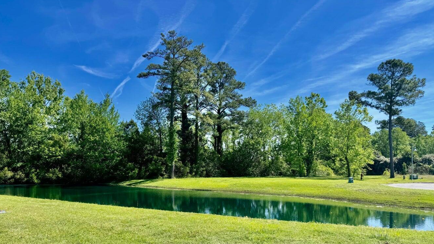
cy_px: 165
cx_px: 221
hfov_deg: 69.8
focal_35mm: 27
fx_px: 311
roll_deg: -0.3
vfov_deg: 42.3
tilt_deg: -0.4
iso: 80
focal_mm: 6.76
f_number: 1.78
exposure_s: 1/4310
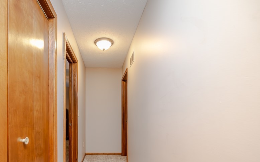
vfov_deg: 57.4
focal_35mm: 20
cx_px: 107
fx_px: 142
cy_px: 116
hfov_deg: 84.2
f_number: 4
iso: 3200
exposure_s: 1/60
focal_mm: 14
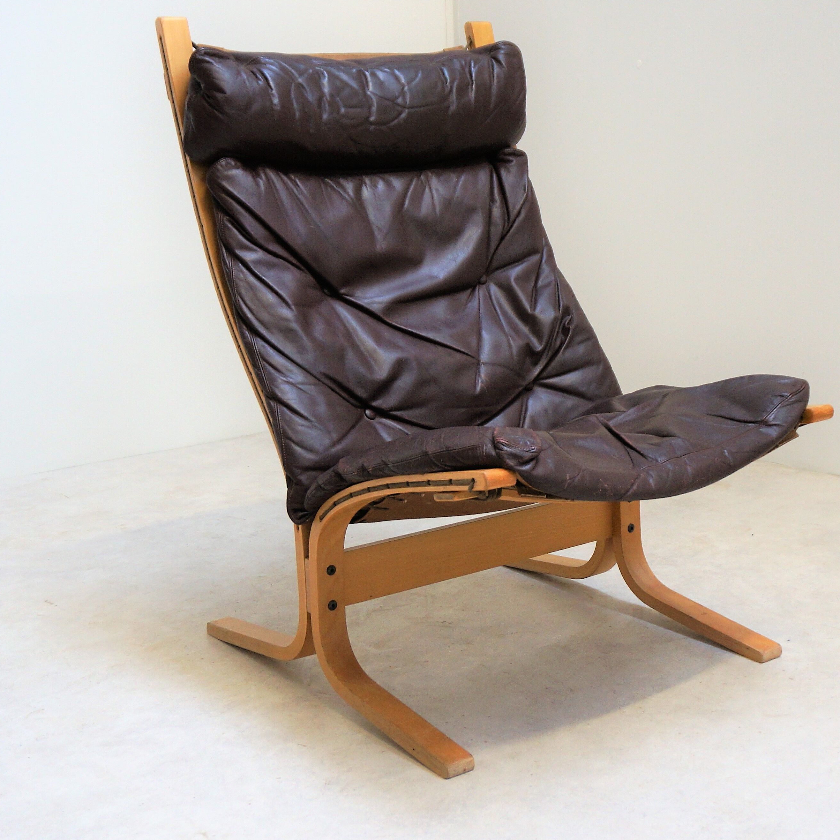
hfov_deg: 39.0
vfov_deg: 39.2
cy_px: 419
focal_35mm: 43
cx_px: 512
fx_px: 1181
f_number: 4
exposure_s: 1/60
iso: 400
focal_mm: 22
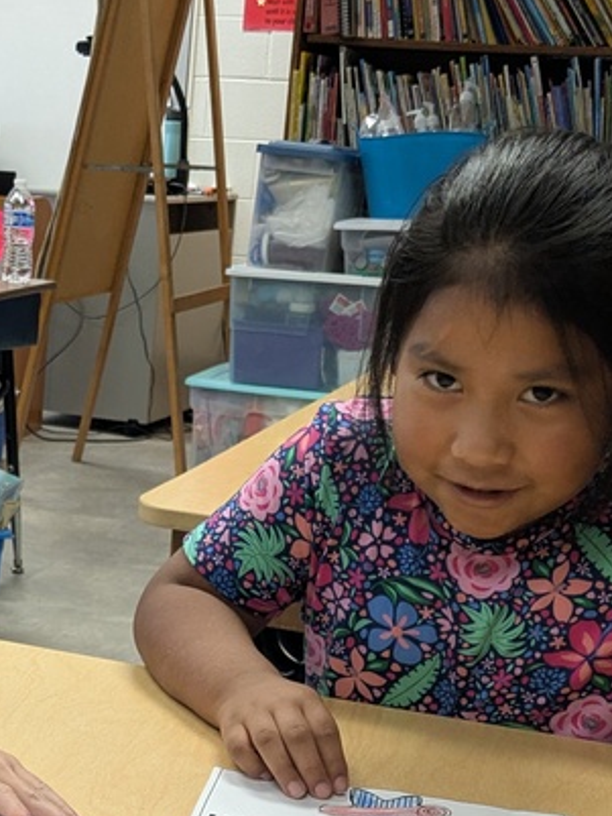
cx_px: 30
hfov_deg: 20.8
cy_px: 676
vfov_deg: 27.5
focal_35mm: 69
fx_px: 1626
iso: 154
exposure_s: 1/120
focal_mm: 4.38
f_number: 1.73
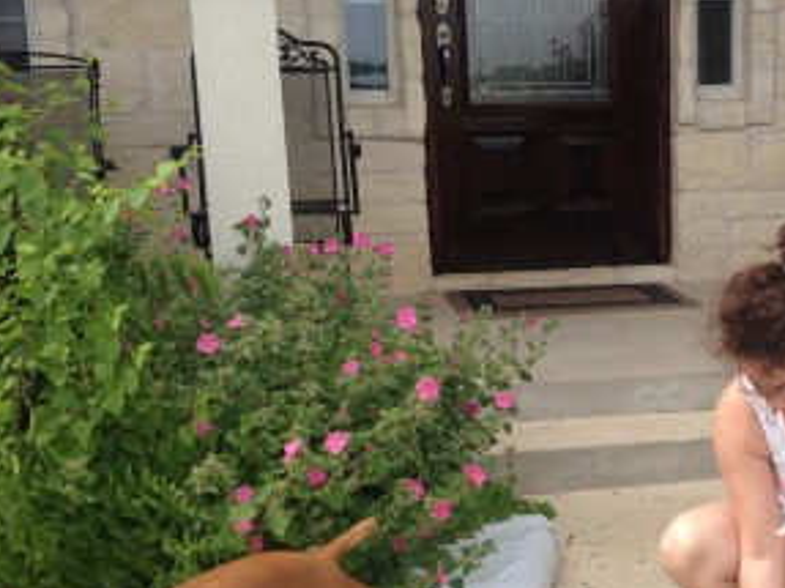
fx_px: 1768
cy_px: 517
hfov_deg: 24.6
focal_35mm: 78
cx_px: 635
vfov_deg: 18.6
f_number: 2.4
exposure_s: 1/905
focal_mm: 4.28
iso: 50
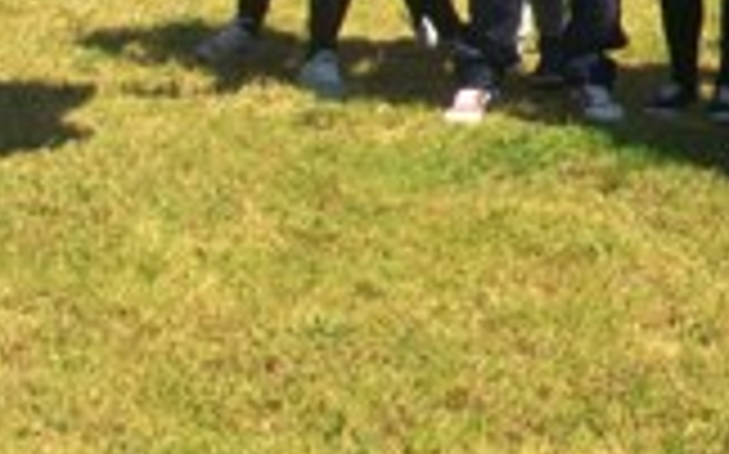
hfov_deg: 15.1
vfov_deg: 10.3
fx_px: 2442
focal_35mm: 123
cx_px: 1228
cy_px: -234
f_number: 5.5
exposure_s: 1/250
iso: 64
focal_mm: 5.7
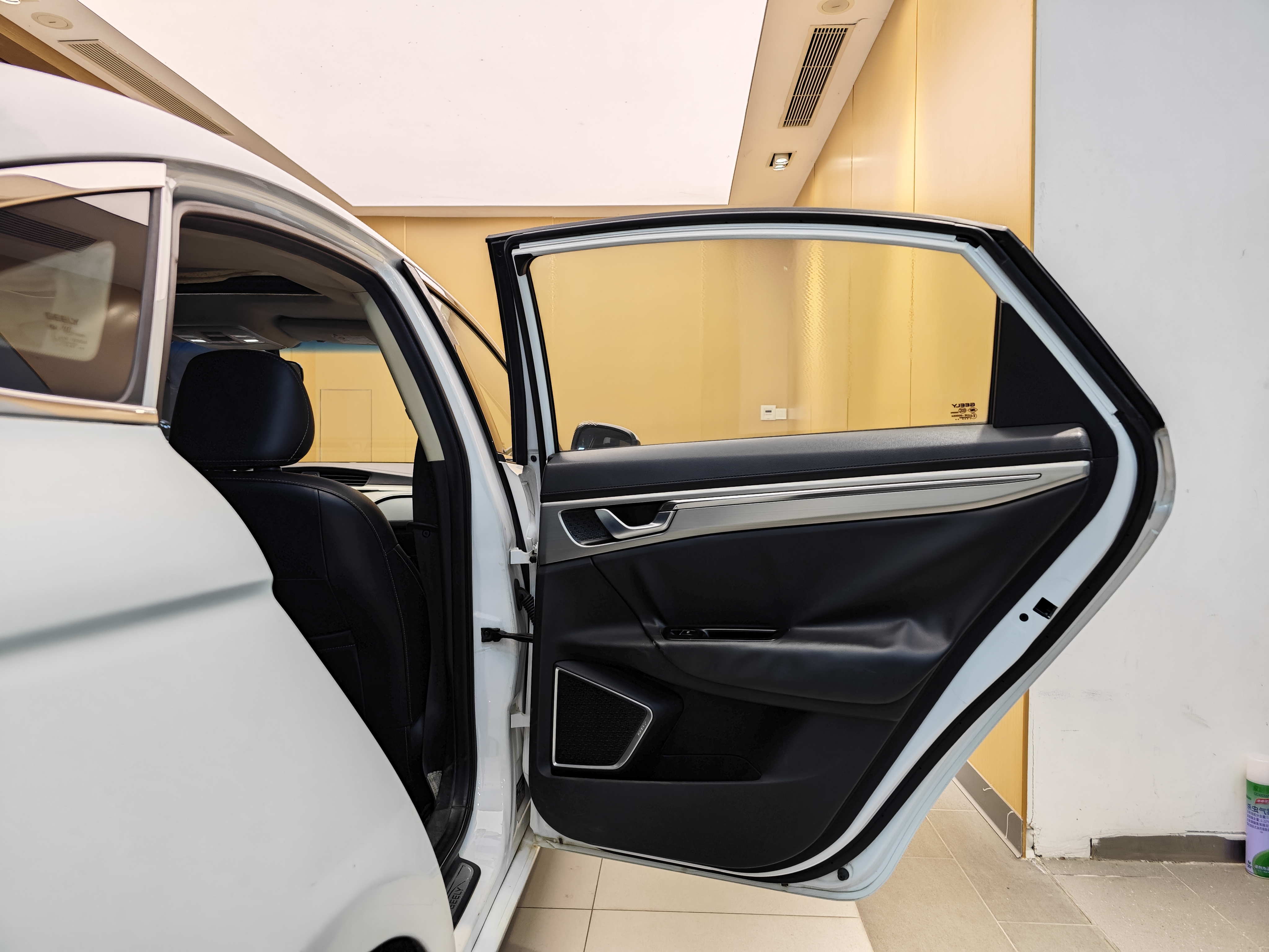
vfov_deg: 58.9
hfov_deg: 73.9
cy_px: 476
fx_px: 843
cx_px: 634
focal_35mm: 23
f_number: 1.9
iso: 400
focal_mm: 8.7
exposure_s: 1/78.5
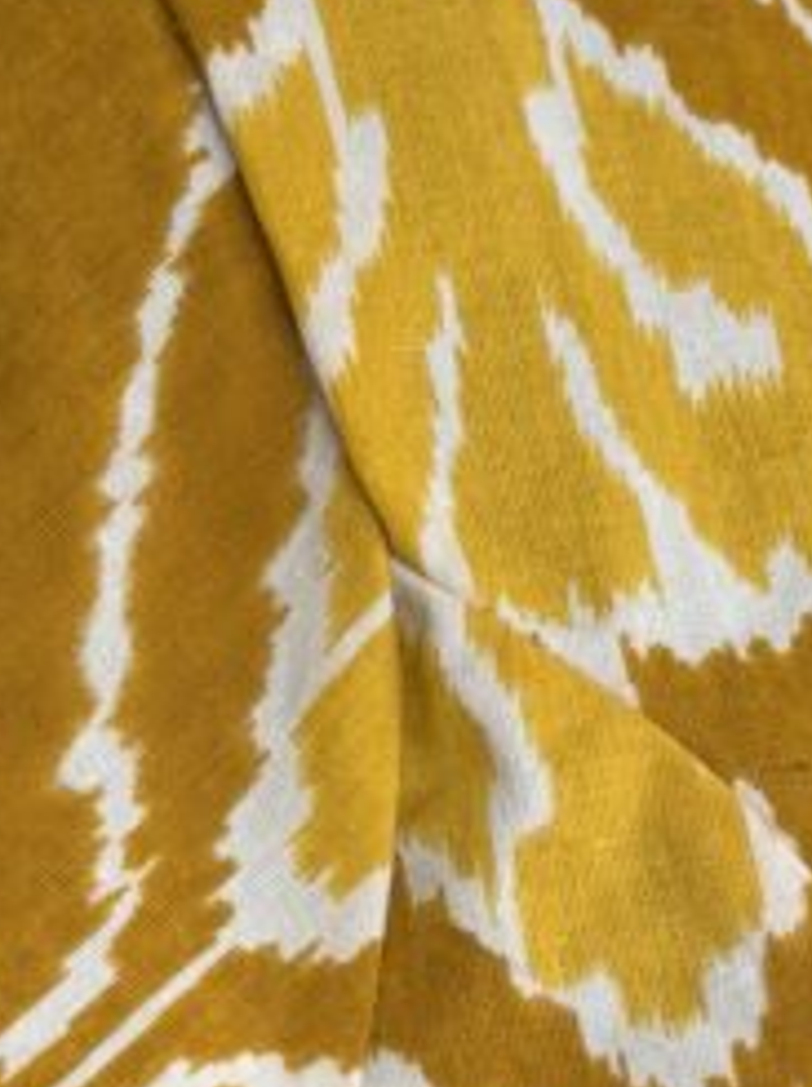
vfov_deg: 12.4
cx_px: 621
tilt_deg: -8.5
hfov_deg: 9.4
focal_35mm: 157
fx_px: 4923
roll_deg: -0.7
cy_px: 1216
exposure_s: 1/102
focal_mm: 6.76
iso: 100
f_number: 1.78
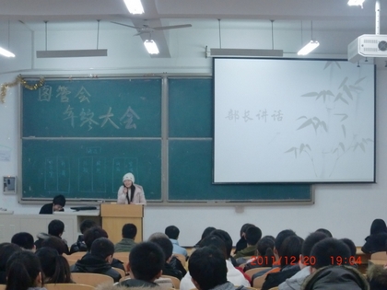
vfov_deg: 22.3
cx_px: 194
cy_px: 145
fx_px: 738
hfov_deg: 29.4
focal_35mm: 66
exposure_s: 1/25
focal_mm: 11.5
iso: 400
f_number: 4.6
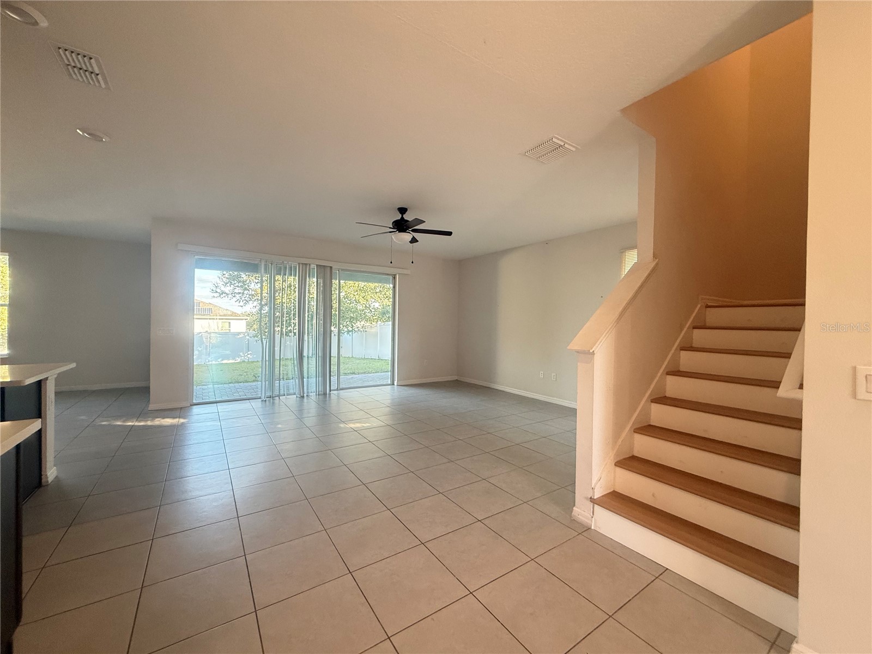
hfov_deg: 102.1
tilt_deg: -0.6
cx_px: 436
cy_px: 327
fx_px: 353
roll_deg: -1.2
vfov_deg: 85.7
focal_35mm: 14
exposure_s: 1/120
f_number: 2.2
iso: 400
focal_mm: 2.22
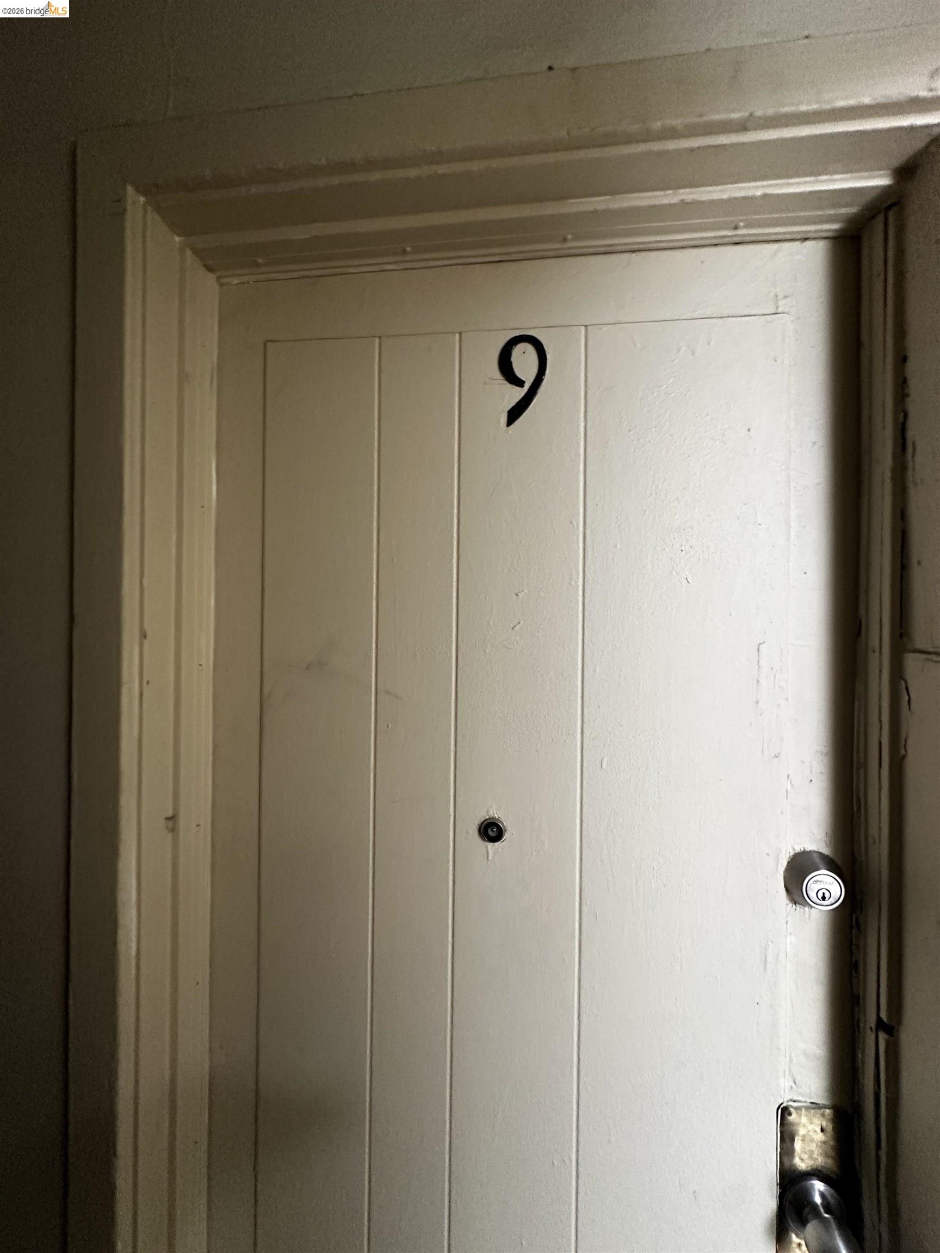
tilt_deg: -2.0
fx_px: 507
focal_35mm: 14
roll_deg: -1.2
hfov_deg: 85.7
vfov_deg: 102.1
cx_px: 470
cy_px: 626
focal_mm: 2.22
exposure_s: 1/71
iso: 320
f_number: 2.2
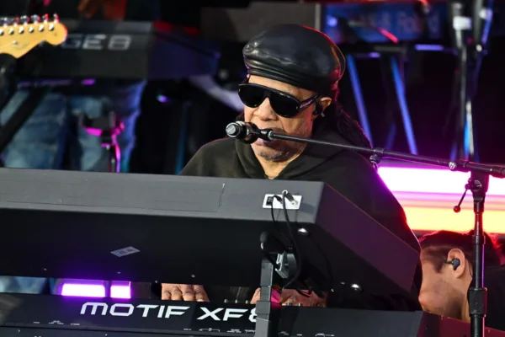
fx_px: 12624
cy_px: 168
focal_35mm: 900
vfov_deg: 1.5
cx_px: 252
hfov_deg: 2.3
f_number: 6.3
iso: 1250
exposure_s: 1/640
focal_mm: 600
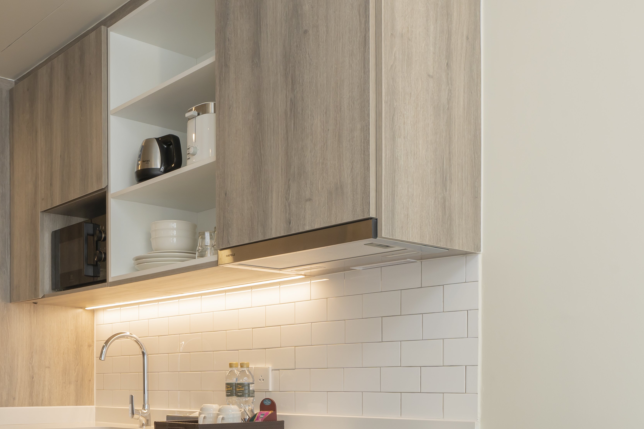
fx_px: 590
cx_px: 242
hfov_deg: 56.6
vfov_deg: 37.1
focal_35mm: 33
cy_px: 395
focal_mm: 16
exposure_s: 1/6
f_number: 13
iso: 250
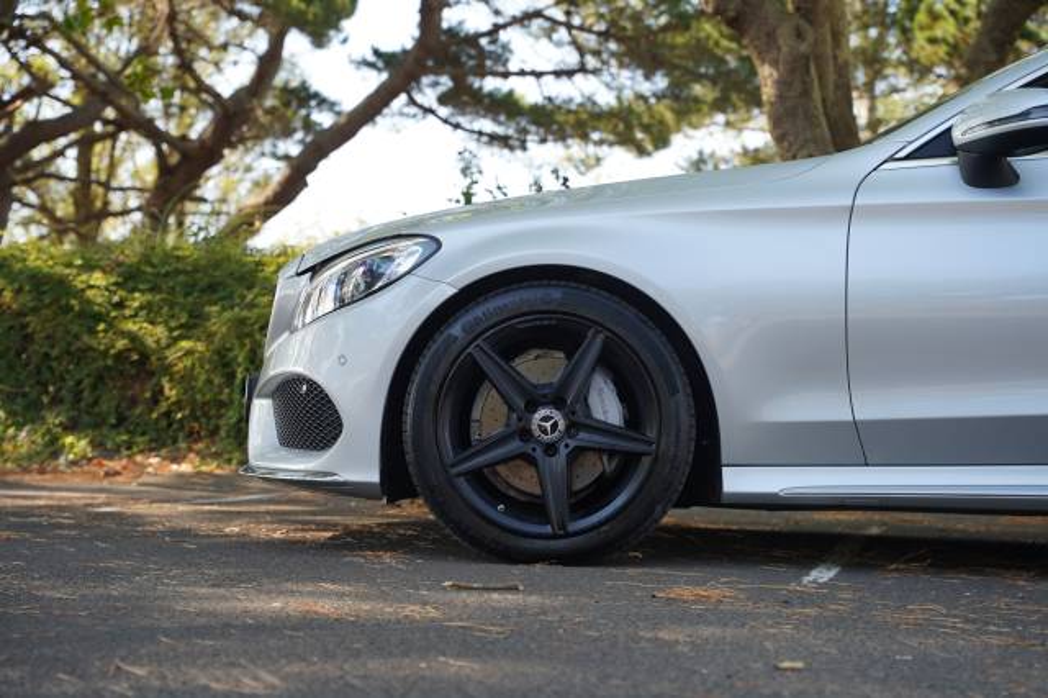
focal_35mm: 62
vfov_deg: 21.9
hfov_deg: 32.4
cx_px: 524
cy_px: 349
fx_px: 1804
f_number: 4
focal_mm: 62
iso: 100
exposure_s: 1/80
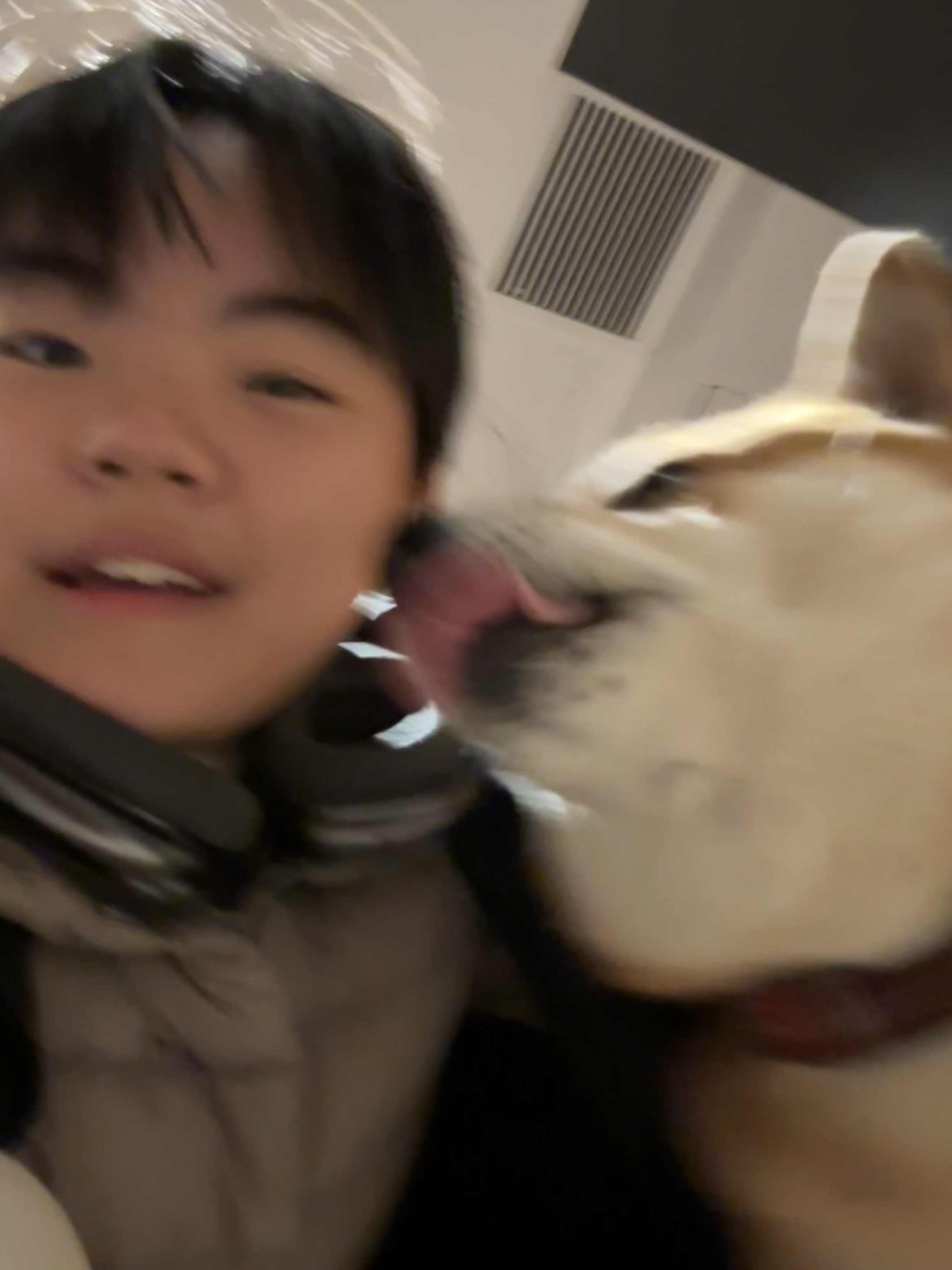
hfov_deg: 46.8
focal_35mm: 30
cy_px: 635
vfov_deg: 60.0
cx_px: 476
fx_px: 1100
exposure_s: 1/17
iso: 640
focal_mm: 2.69
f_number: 1.9
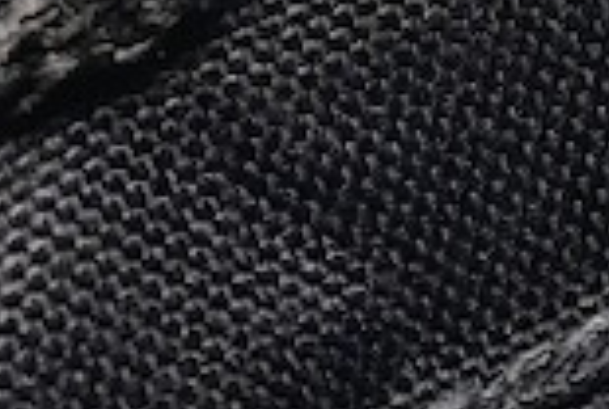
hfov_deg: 10.3
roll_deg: -0.3
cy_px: -287
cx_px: 896
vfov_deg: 7.0
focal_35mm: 194
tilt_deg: -41.2
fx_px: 3288
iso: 40
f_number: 2.2
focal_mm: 4.15
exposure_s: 1/120
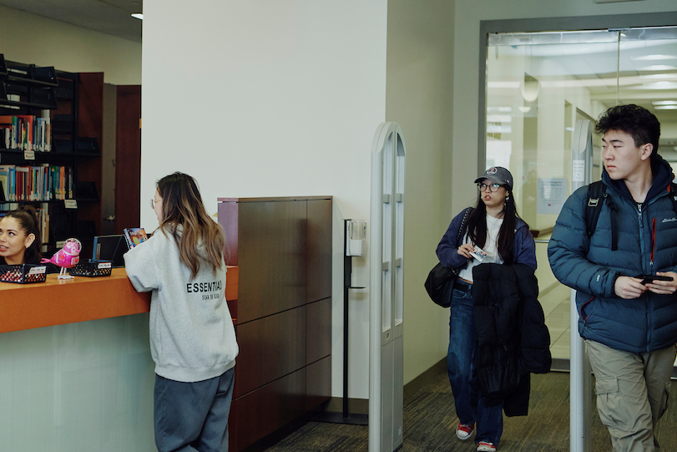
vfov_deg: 18.4
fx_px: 1392
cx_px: 197
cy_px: 236
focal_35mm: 74
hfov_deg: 27.1
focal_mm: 50
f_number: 2.8
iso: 800
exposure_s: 1/250
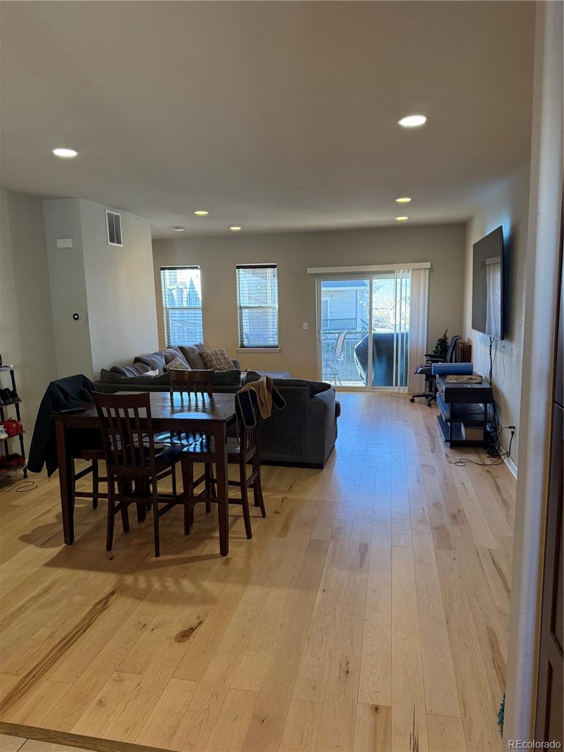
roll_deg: +1.7
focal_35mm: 24
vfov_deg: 71.6
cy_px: 376
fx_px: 521
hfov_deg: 56.8
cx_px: 282
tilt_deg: -8.3
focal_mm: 6.76
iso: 250
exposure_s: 1/120
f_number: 1.78
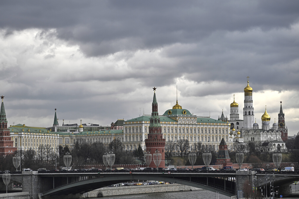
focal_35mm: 108
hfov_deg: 18.9
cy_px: 108
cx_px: 128
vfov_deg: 12.7
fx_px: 897
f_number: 3.2
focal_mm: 93
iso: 125
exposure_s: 1/500
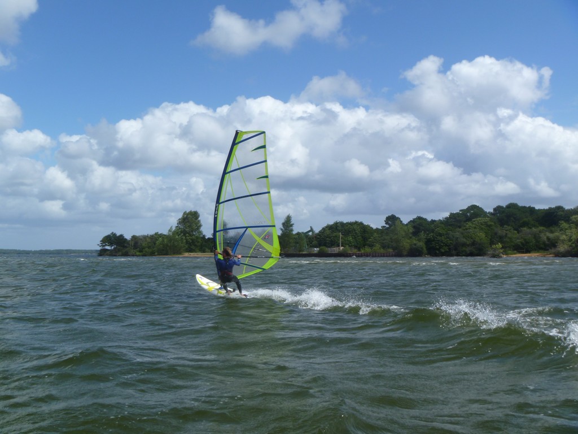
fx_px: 635
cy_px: 217
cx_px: 289
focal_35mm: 38
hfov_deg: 49.0
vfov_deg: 37.7
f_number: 5.6
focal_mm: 6.8
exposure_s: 1/320
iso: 80
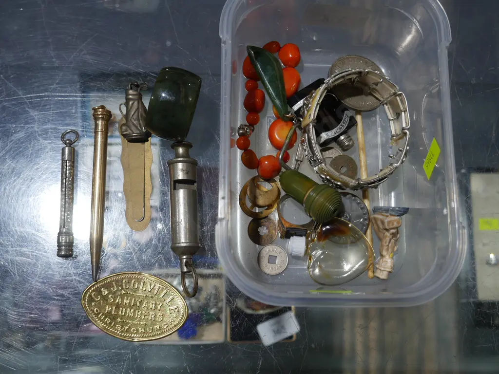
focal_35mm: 40
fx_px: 577
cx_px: 250
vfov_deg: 36.0
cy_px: 187
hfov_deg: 46.8
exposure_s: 1/80
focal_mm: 20
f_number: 4.5
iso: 200
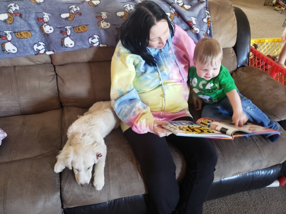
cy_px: 107
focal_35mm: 26
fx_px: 215
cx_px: 143
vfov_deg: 53.1
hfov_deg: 67.3
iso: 250
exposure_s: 1/20
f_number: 1.5
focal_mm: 4.3
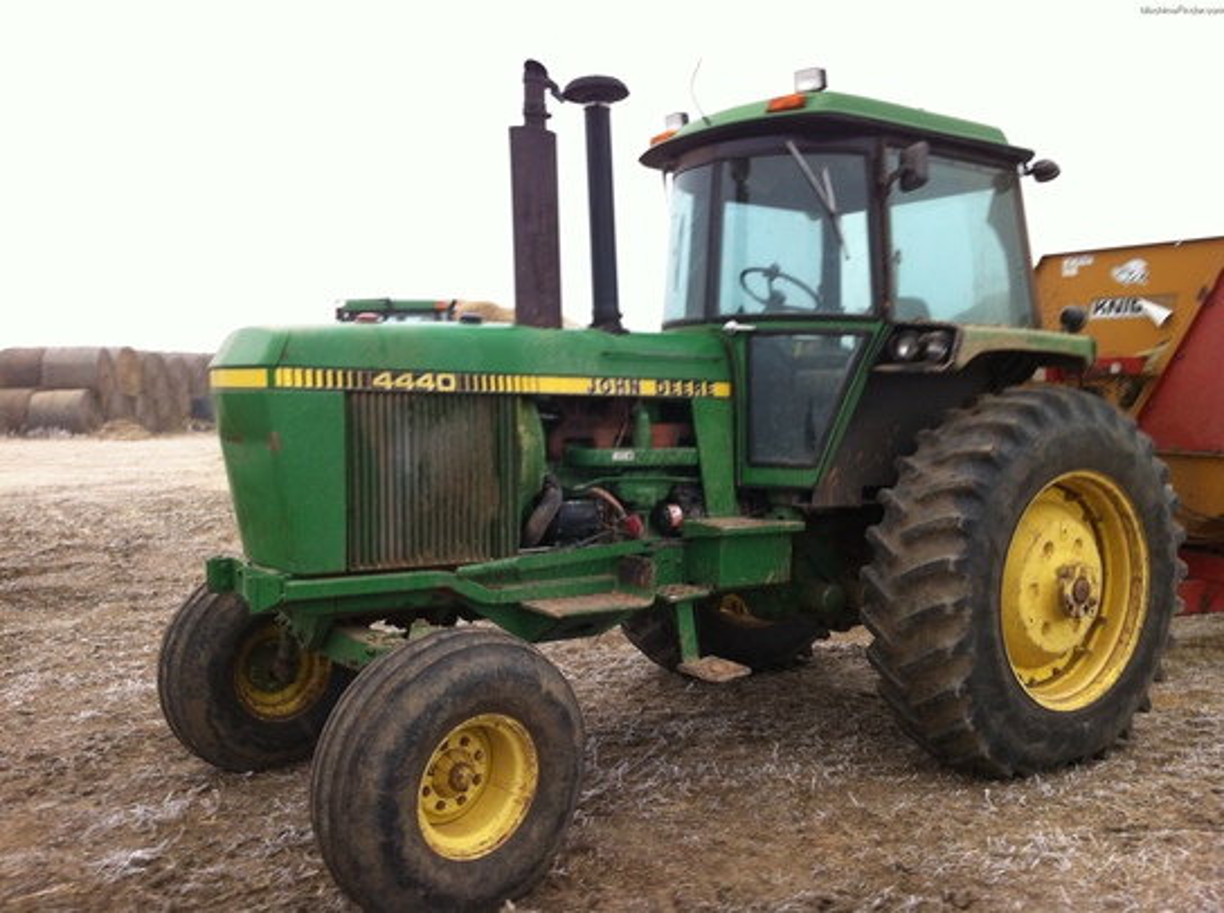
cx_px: 612
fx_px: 1235
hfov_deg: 52.7
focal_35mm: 35
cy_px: 456
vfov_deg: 40.6
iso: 100
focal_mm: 3.85
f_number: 2.8
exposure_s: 1/120
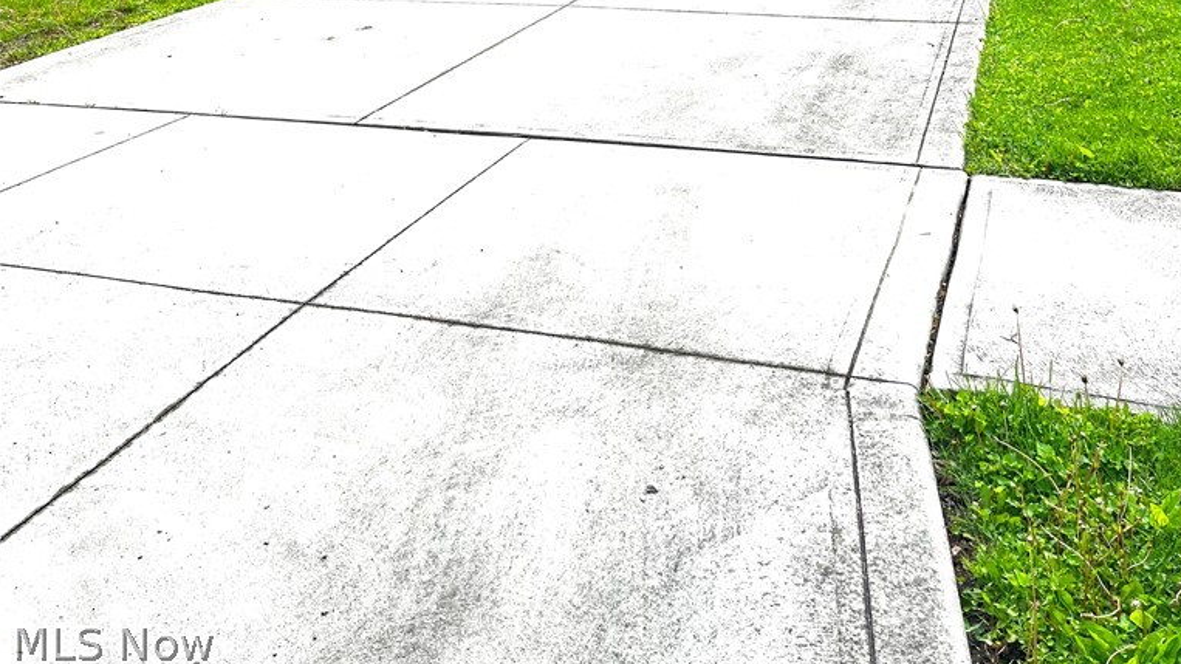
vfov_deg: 27.7
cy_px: -115
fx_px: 1190
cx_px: 593
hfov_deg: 52.8
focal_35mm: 38
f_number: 1.6
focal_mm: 5.1
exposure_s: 1/891
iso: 50
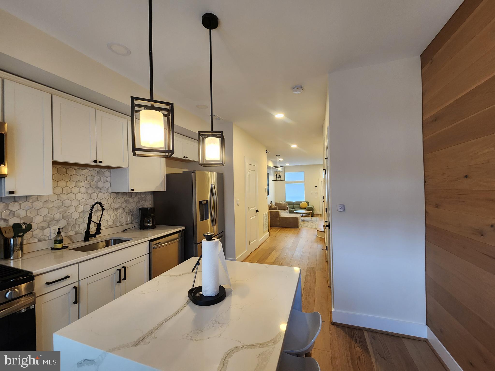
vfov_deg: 89.9
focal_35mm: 13
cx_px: 248
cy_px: 186
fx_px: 186
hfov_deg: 106.2
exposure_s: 1/60
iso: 250
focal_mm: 2.2
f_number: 2.2
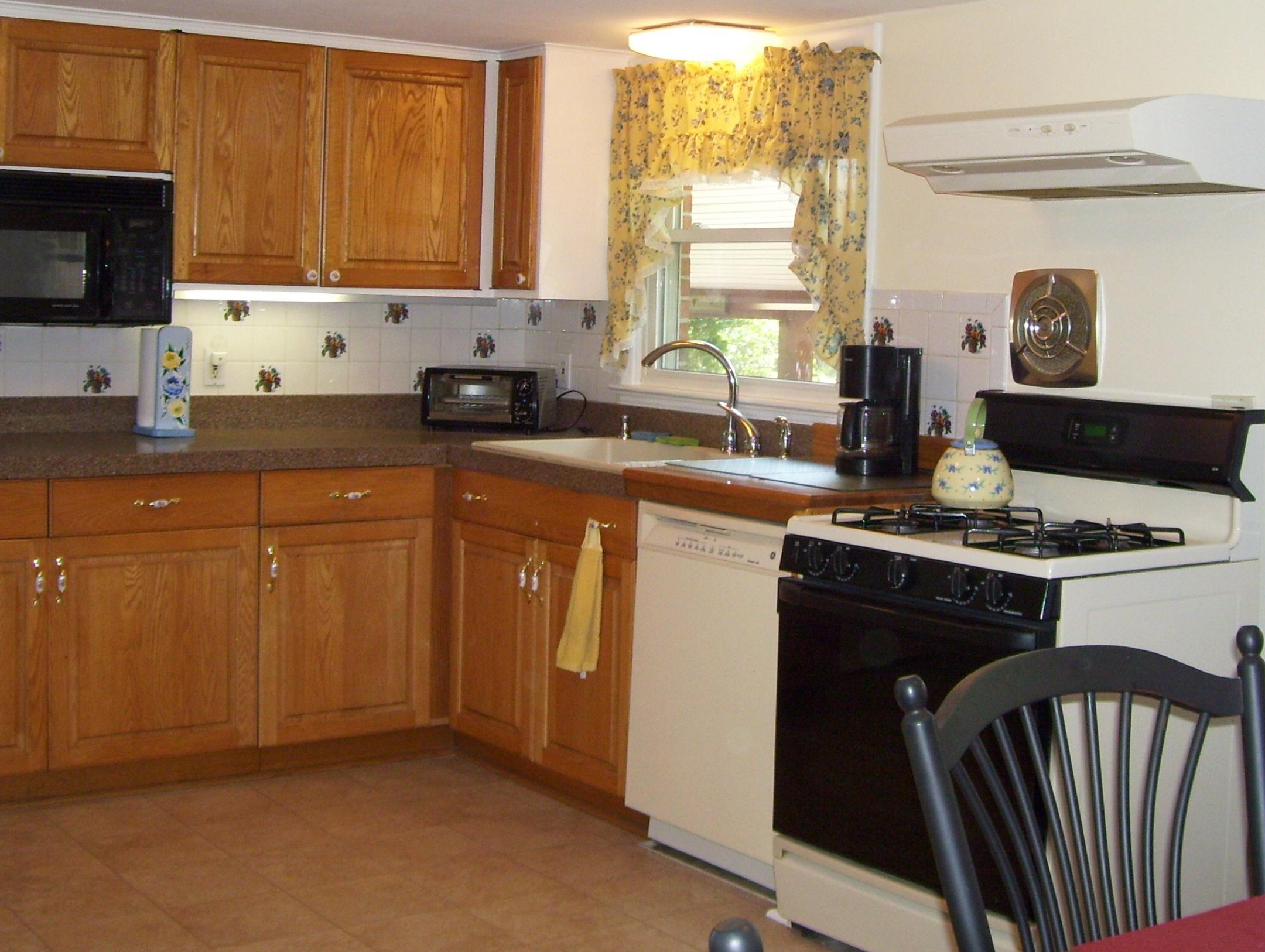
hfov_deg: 38.1
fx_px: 1830
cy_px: 331
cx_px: 655
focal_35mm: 50
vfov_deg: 29.0
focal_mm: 6
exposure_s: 1/60
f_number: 2.7
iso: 100
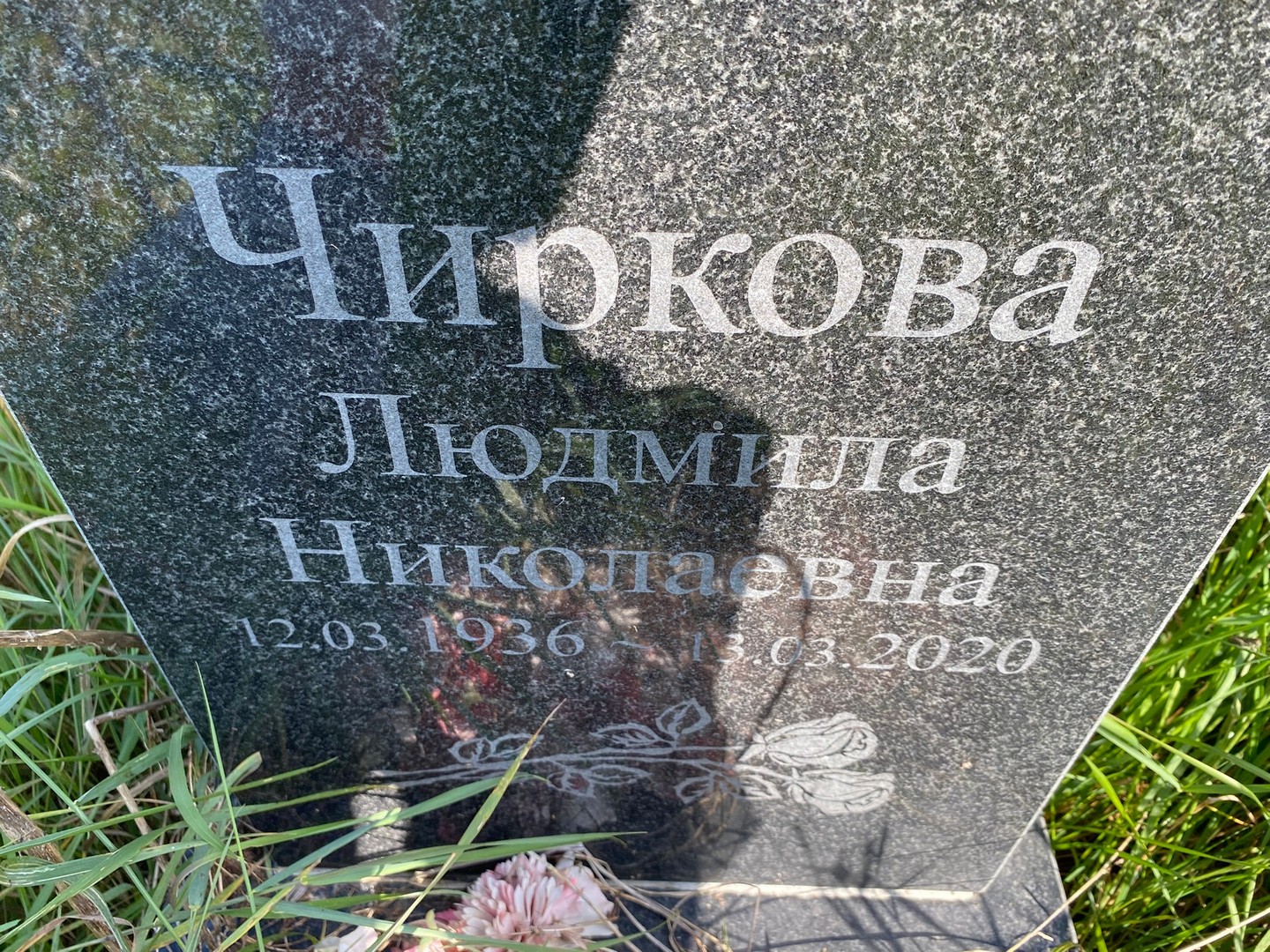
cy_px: 476
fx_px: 954
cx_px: 635
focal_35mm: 26
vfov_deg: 53.1
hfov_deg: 67.3
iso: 32
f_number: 1.8
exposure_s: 1/485
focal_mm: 4.25
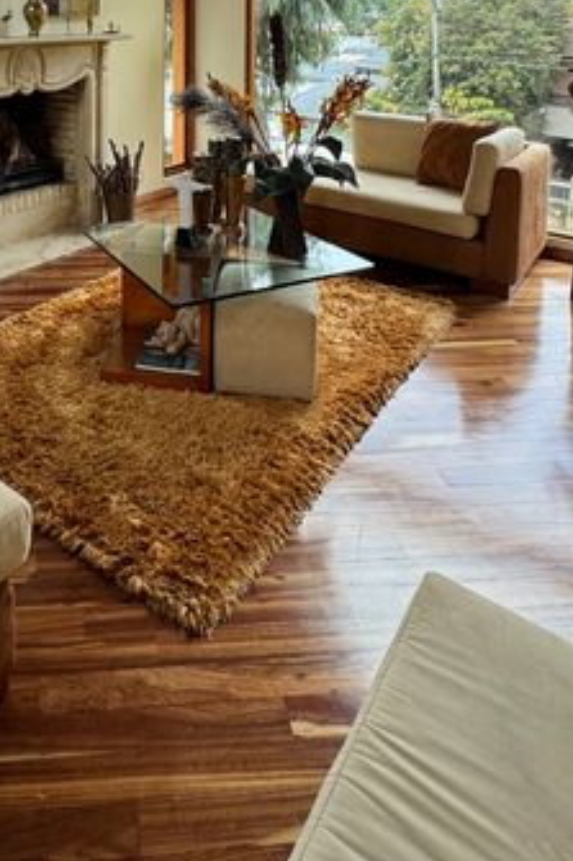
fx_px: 693
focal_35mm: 29
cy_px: 66
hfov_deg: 43.2
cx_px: 128
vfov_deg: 54.3
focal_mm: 2.22
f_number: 2.2
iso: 40
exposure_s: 1/99
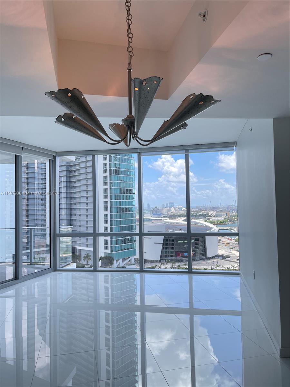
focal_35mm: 26
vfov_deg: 67.3
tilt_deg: +1.6
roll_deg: +1.4
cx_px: 145
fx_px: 290
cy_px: 194
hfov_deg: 53.1
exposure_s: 1/274
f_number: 1.6
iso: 32
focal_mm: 5.1
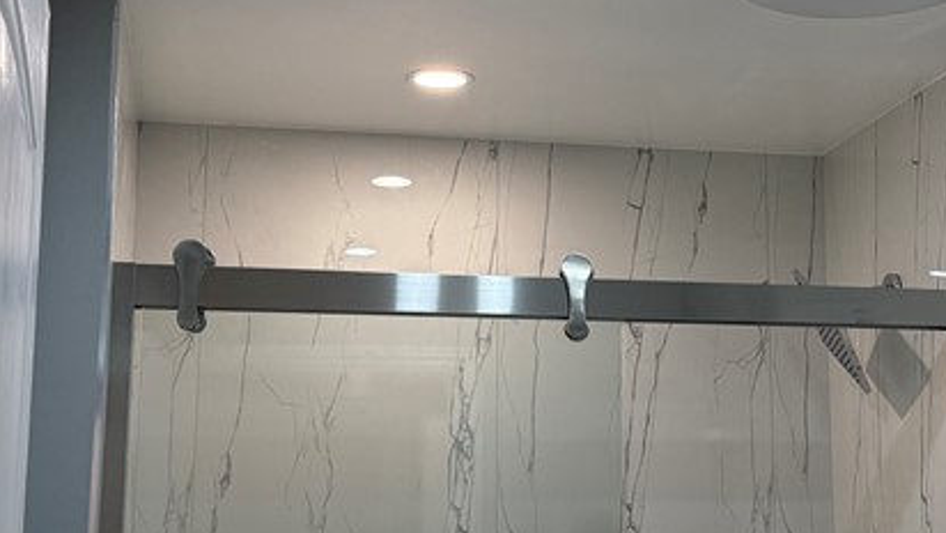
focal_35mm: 65
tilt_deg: +11.2
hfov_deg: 32.2
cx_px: 604
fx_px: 1631
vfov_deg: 18.6
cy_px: 266
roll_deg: -0.6
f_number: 1.78
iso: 200
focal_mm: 6.76
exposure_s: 1/220
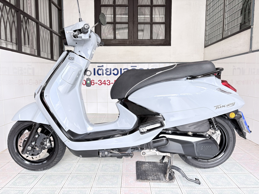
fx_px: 195
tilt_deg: -5.9
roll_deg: +0.5
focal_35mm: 26
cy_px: 97
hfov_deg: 67.3
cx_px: 130
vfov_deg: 53.1
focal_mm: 5.96
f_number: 1.6
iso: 100
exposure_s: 1/122
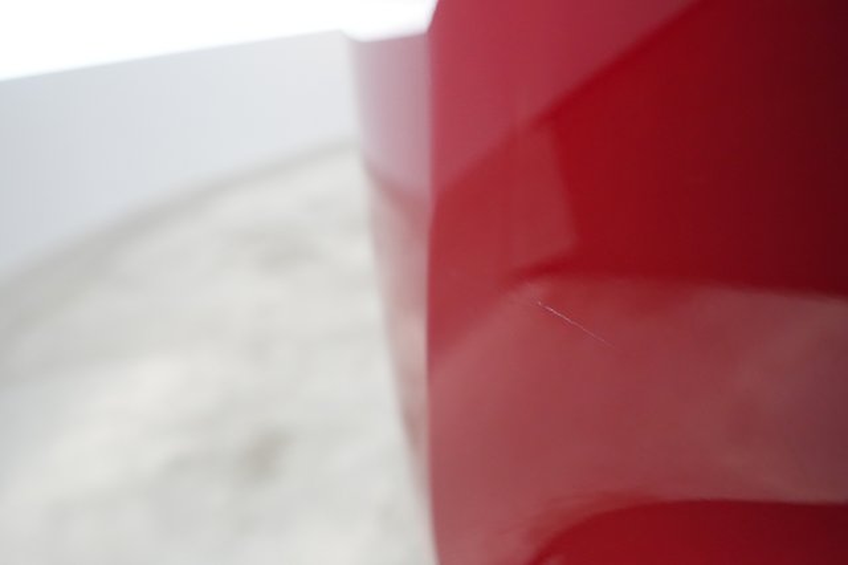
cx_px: 424
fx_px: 659
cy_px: 282
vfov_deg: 46.4
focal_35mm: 28
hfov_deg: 65.5
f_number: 5
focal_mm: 28
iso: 6400
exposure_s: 1/125
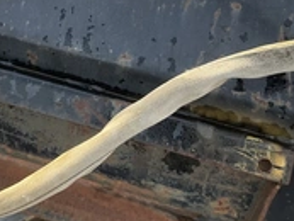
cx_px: 68
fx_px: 569
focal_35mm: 67
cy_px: 14
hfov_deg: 28.5
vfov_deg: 21.4
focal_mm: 3
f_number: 1.8
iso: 20
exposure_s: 1/143
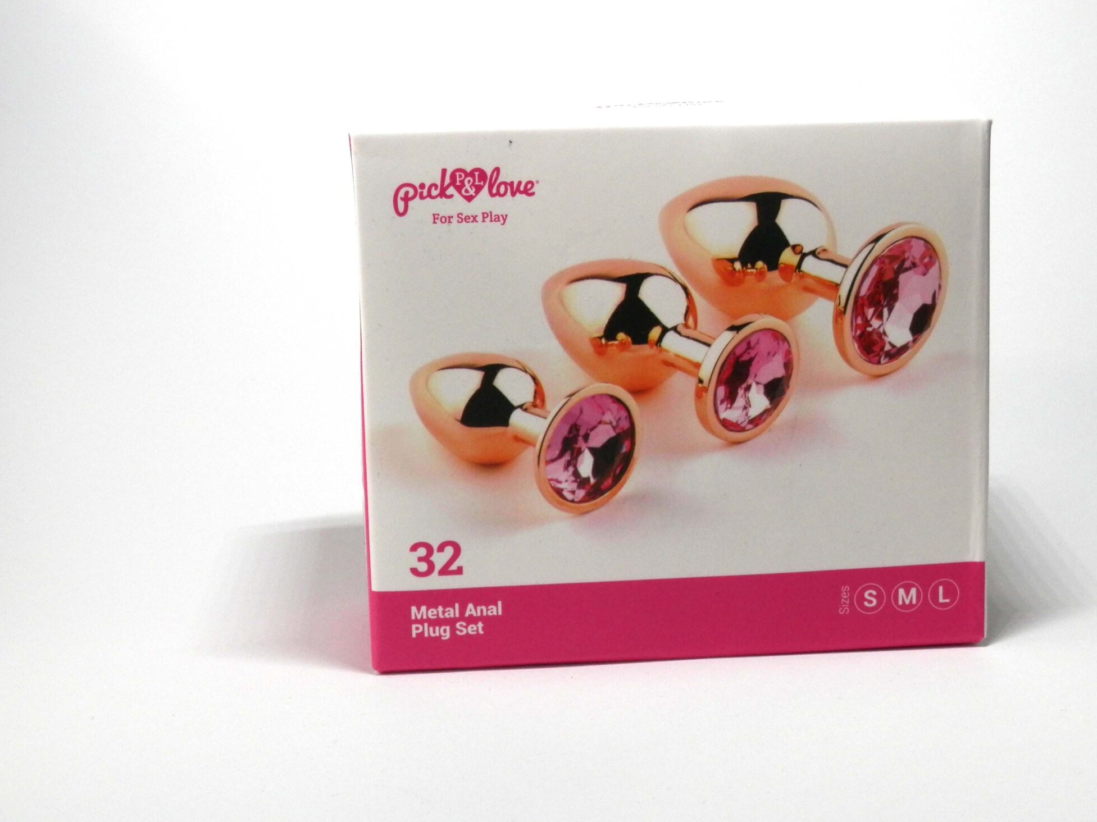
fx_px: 1869
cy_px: 348
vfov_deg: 24.8
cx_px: 705
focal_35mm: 59
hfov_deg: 32.5
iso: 125
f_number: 3.8
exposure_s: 1/80
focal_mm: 8
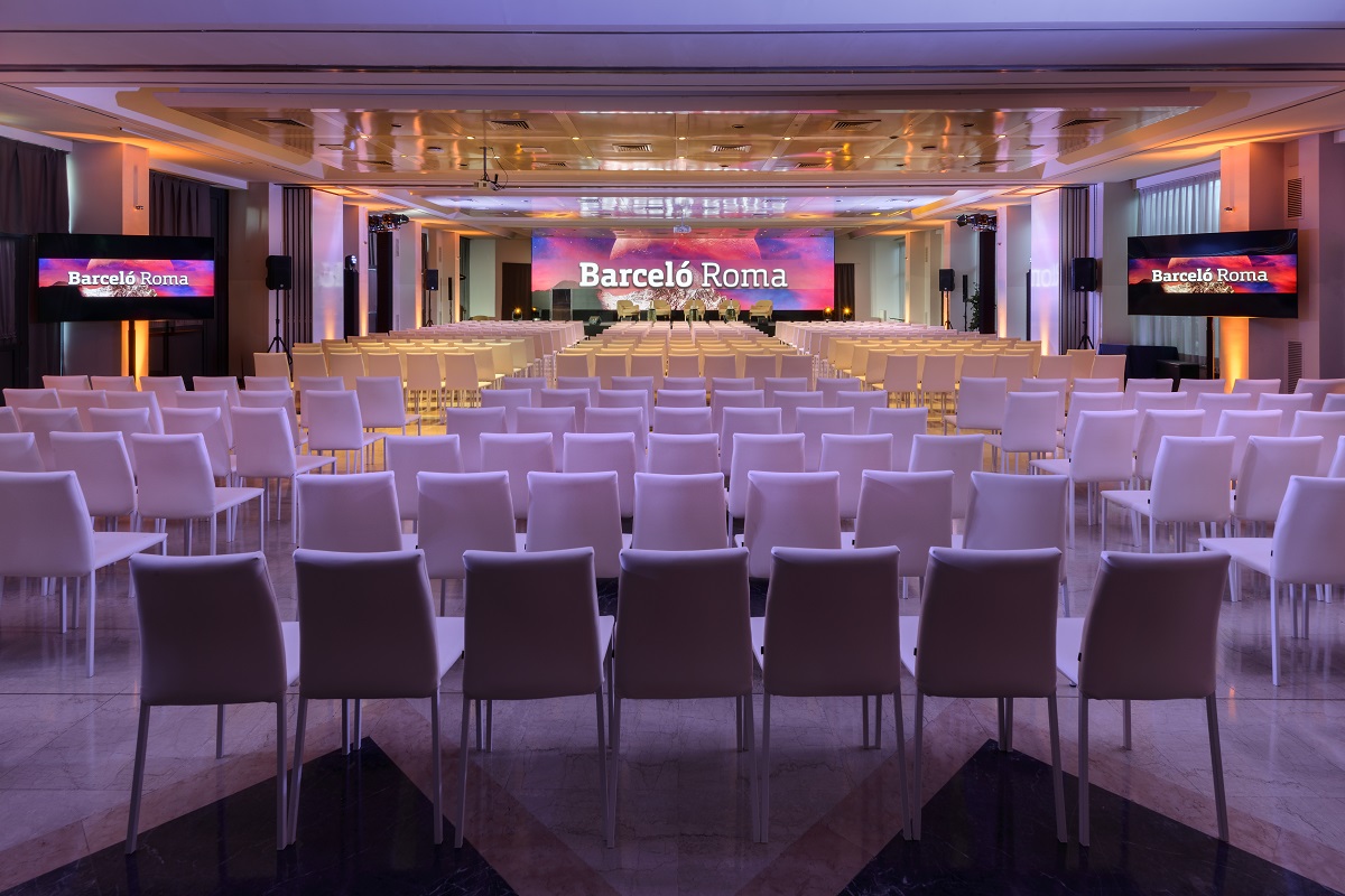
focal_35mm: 19
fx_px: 710
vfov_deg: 64.6
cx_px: 672
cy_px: 448
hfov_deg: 86.9
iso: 100
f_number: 16
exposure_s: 6
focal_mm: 19
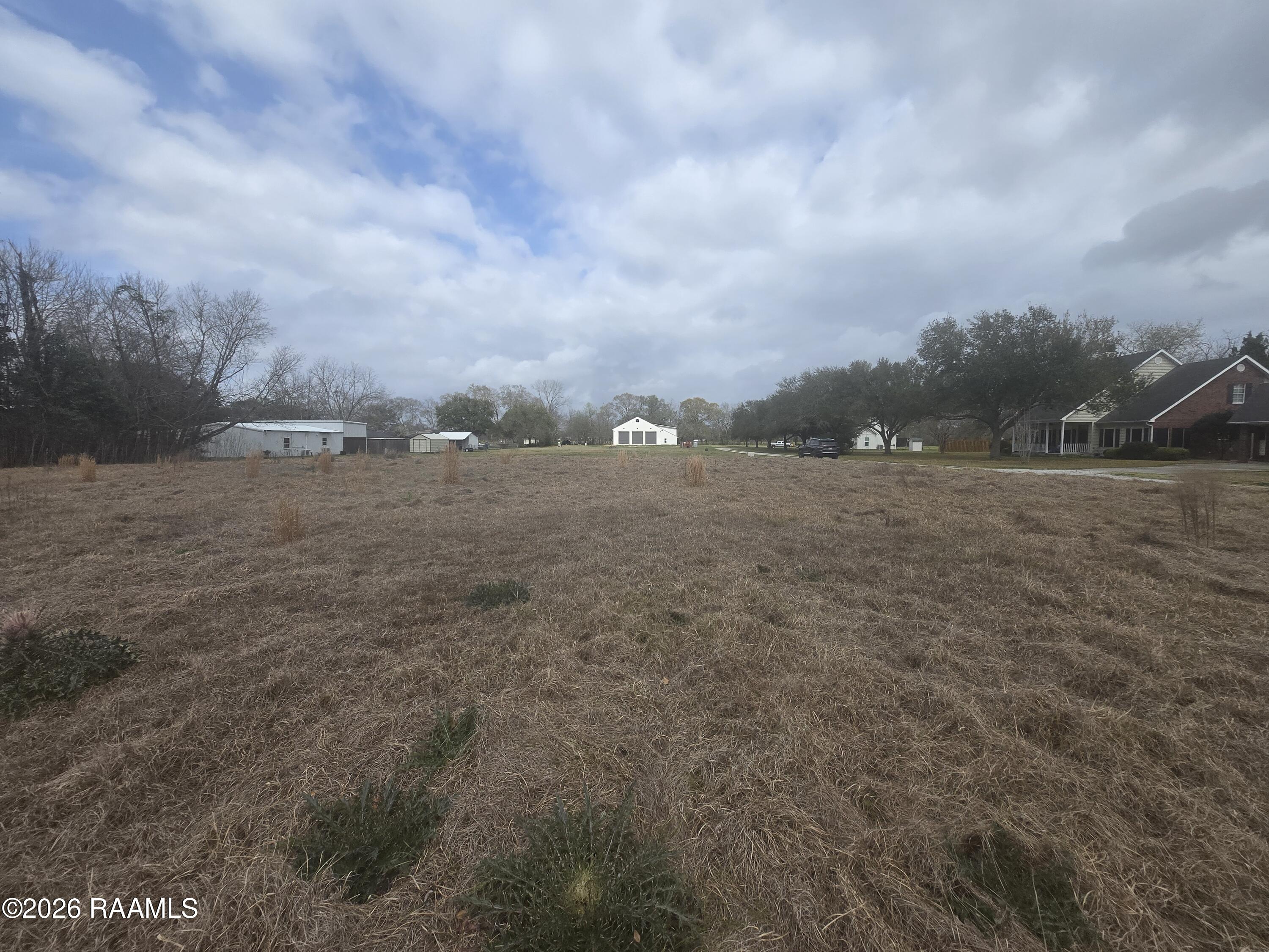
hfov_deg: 106.2
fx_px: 477
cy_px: 476
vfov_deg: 89.9
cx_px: 634
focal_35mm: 13
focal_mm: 1.7
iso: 25
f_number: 2.2
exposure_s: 1/1529
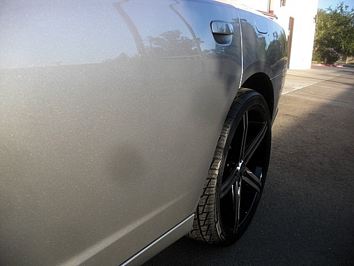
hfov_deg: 51.4
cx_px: 177
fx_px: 368
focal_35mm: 36
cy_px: 133
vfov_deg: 39.7
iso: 50
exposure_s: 1/250
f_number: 2.8
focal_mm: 6.3
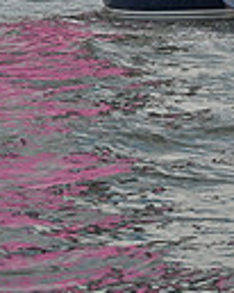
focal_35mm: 338
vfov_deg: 5.6
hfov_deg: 4.6
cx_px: 101
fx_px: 2929
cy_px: -357
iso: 320
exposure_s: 1/800
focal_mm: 80
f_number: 13
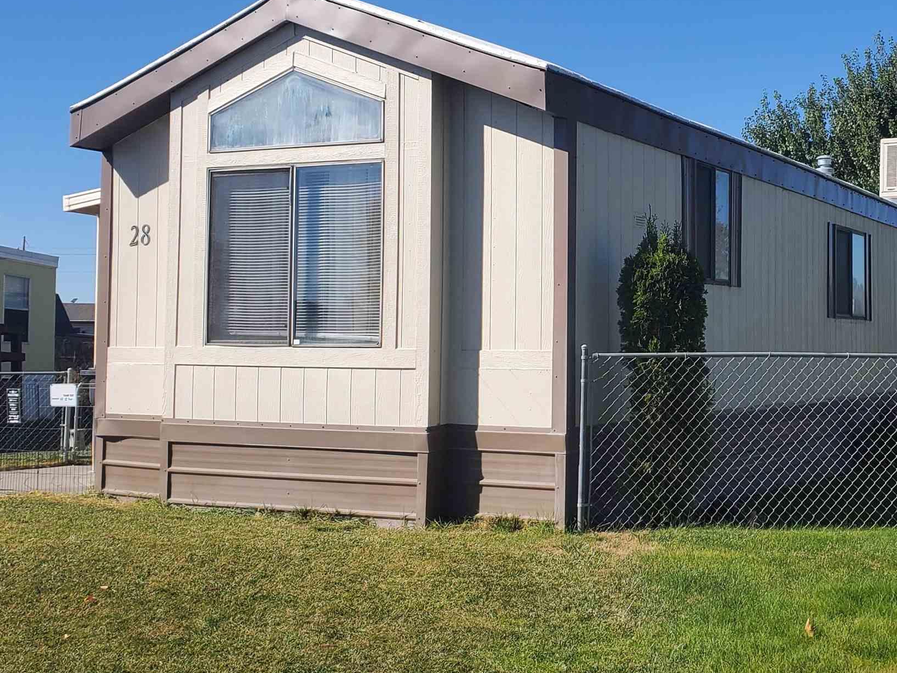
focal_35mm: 49
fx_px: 1270
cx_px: 633
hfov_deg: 38.2
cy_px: 283
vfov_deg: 29.6
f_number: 2.4
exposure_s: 1/1973
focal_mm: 4.3
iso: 50
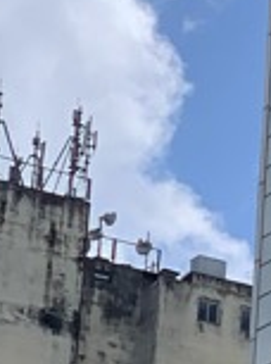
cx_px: 896
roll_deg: +1.5
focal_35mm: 349
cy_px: -112
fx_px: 3658
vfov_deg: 5.7
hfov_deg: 4.1
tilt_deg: +27.9
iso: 16
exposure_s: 1/1497
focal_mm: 6
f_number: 2.4
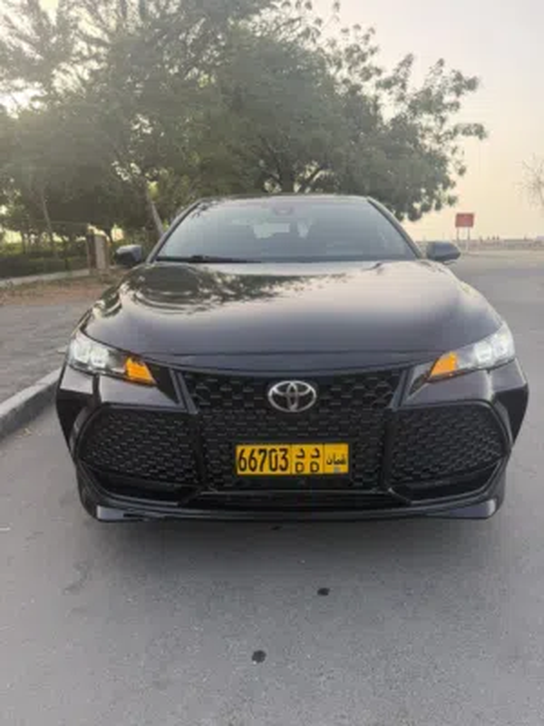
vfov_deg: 71.6
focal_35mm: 24
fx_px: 503
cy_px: 363
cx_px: 272
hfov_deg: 56.8
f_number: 1.78
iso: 100
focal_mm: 6.76
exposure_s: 1/555
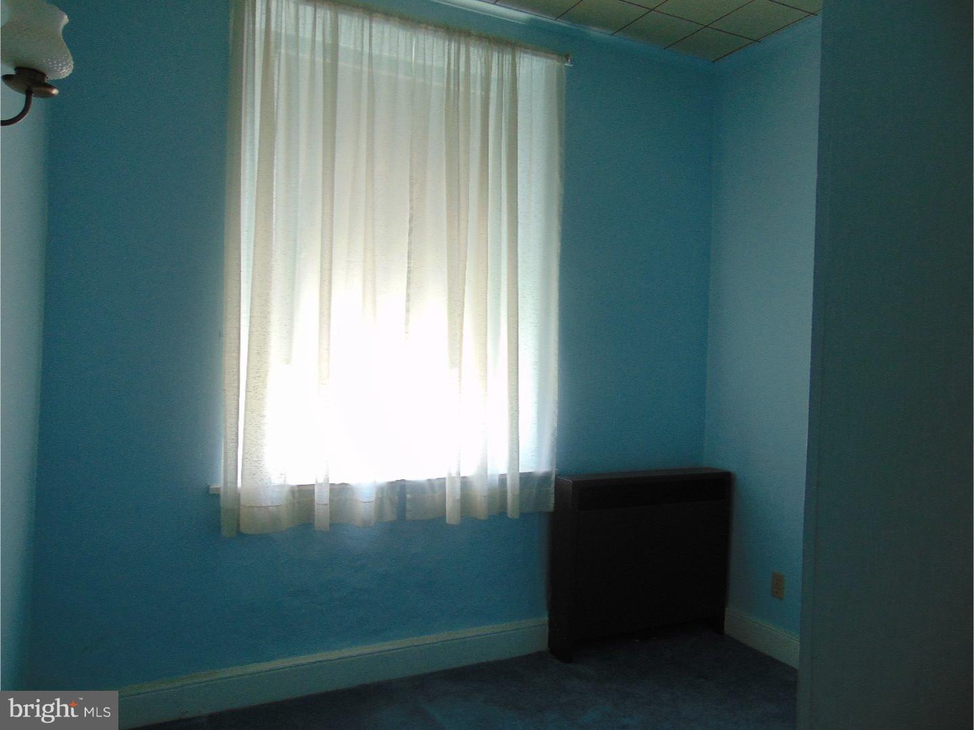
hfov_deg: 69.4
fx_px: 703
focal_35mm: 25
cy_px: 365
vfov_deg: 54.9
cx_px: 487
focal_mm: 4.5
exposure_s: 1/30
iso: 80
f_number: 3
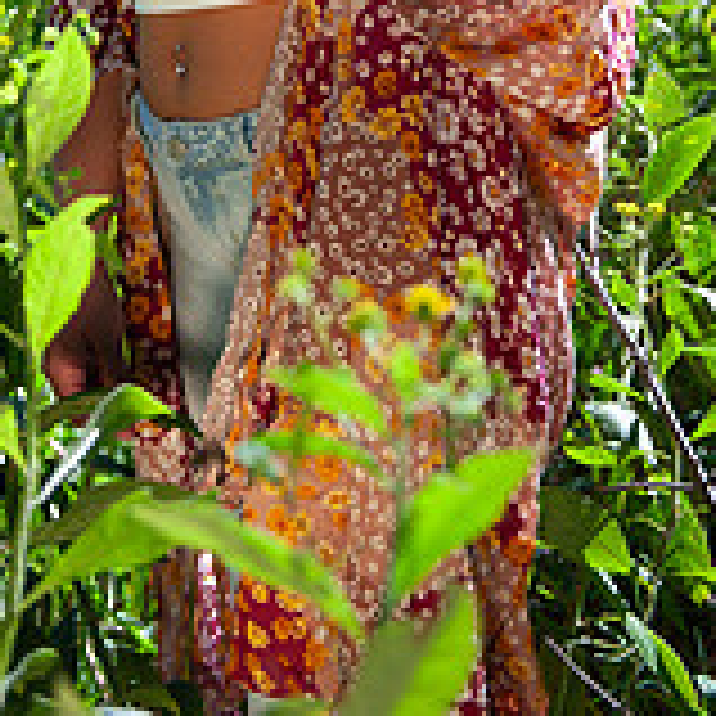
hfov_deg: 14.5
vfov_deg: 13.8
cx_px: 223
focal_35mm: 120
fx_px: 2808
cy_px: -275
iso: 100
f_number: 2.8
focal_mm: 50
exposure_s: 1/640
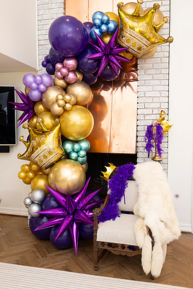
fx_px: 265
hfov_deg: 40.0
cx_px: 103
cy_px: 132
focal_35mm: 33
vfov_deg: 57.1
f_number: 5.6
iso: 500
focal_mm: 30
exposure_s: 1/60
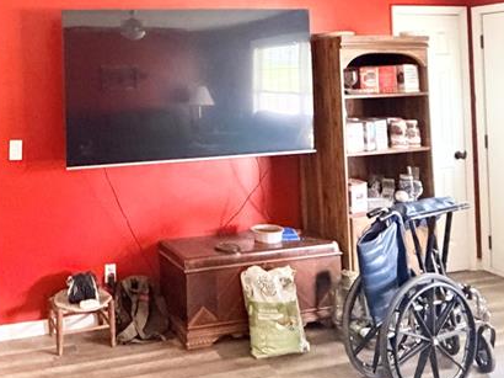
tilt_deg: +2.0
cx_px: 101
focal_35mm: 35
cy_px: 59
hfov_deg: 49.6
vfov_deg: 38.6
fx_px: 509
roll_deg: +1.6
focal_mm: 2.22
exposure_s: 1/60
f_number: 2.2
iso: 800
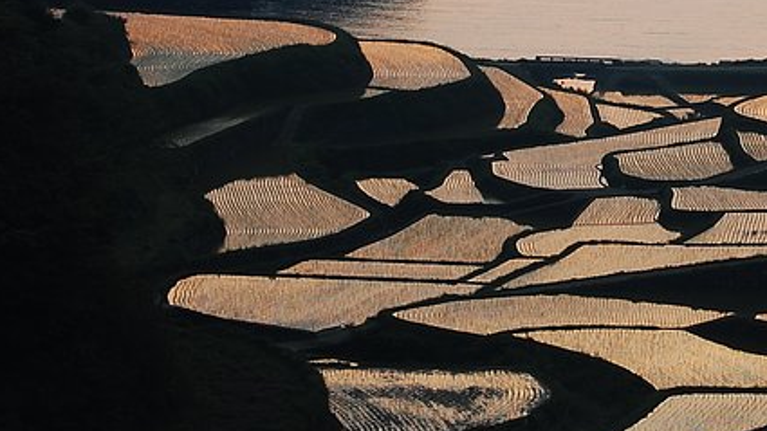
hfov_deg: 10.3
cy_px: -5
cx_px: 655
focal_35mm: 208
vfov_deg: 5.8
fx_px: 4235
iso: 200
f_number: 8
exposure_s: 1/40
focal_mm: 55
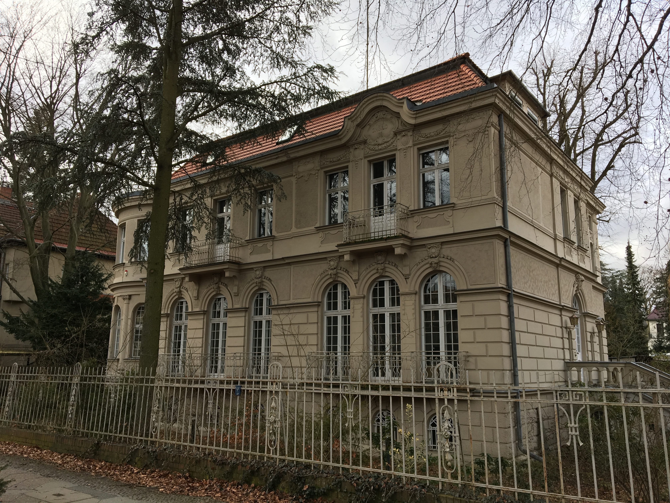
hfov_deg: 61.7
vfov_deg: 48.2
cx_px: 335
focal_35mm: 29
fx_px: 561
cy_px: 252
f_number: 2.2
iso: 25
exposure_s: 1/405
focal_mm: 4.15
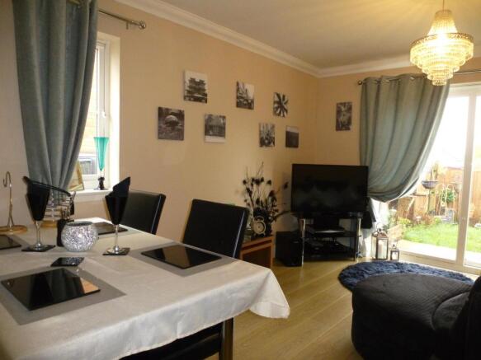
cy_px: 180
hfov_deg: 71.6
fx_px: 333
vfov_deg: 56.8
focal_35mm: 24
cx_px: 240
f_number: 3.3
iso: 800
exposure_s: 1/60
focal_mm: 4.3
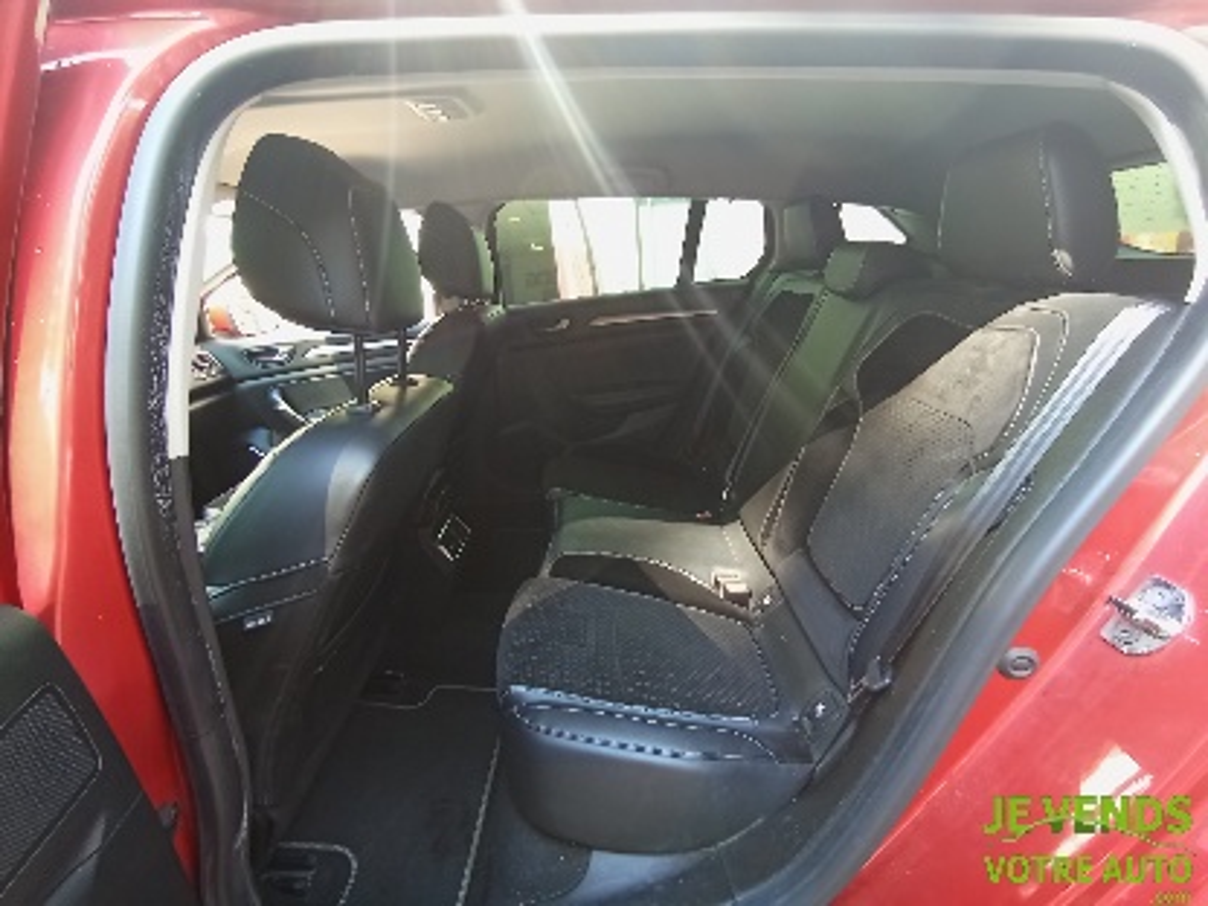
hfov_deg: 94.5
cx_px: 604
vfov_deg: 78.1
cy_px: 453
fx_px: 558
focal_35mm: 16
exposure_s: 1/50
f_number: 2.2
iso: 94
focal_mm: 1.65
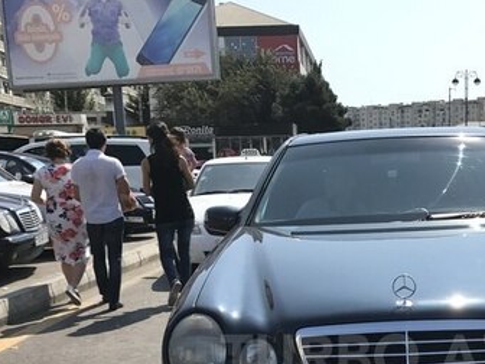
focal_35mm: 55
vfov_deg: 25.4
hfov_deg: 34.2
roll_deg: +1.1
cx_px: 368
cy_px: 356
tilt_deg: -12.0
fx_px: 771
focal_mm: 3.99
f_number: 1.8
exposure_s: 1/2336
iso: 20
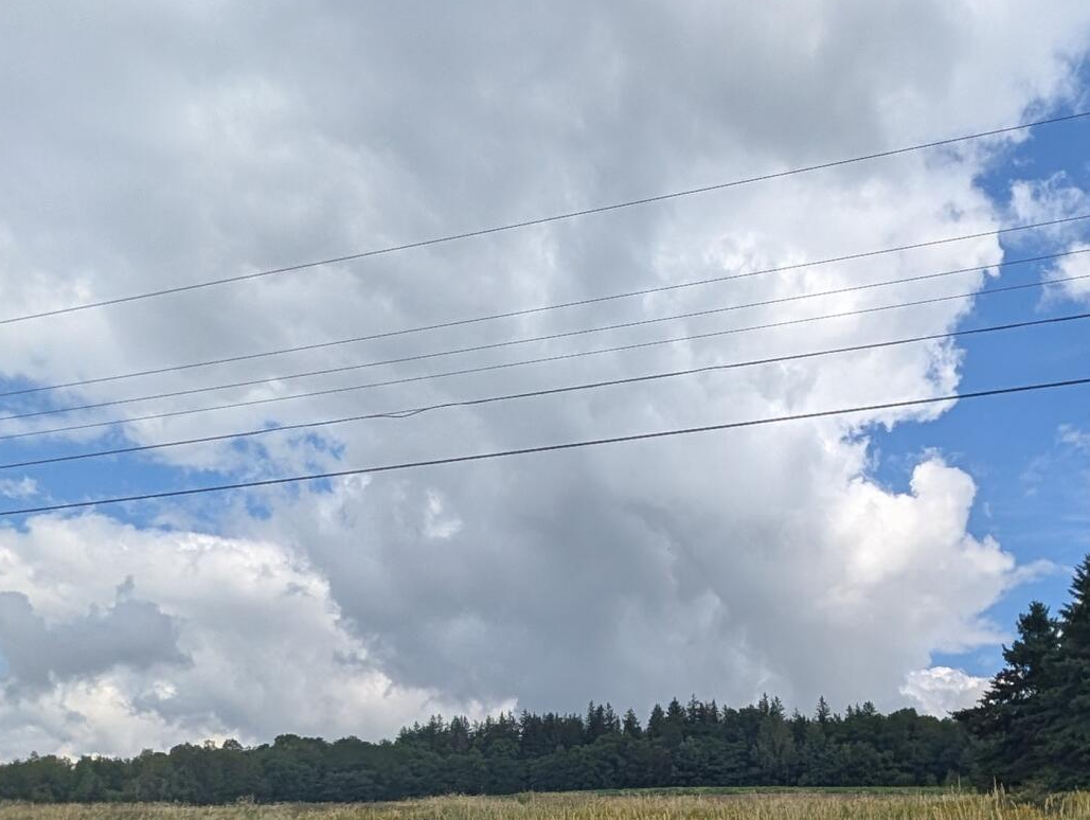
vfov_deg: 37.1
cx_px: 633
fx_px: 1103
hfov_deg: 52.3
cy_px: 794
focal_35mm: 35
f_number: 1.7
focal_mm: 2.02
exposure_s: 1/4505
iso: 54
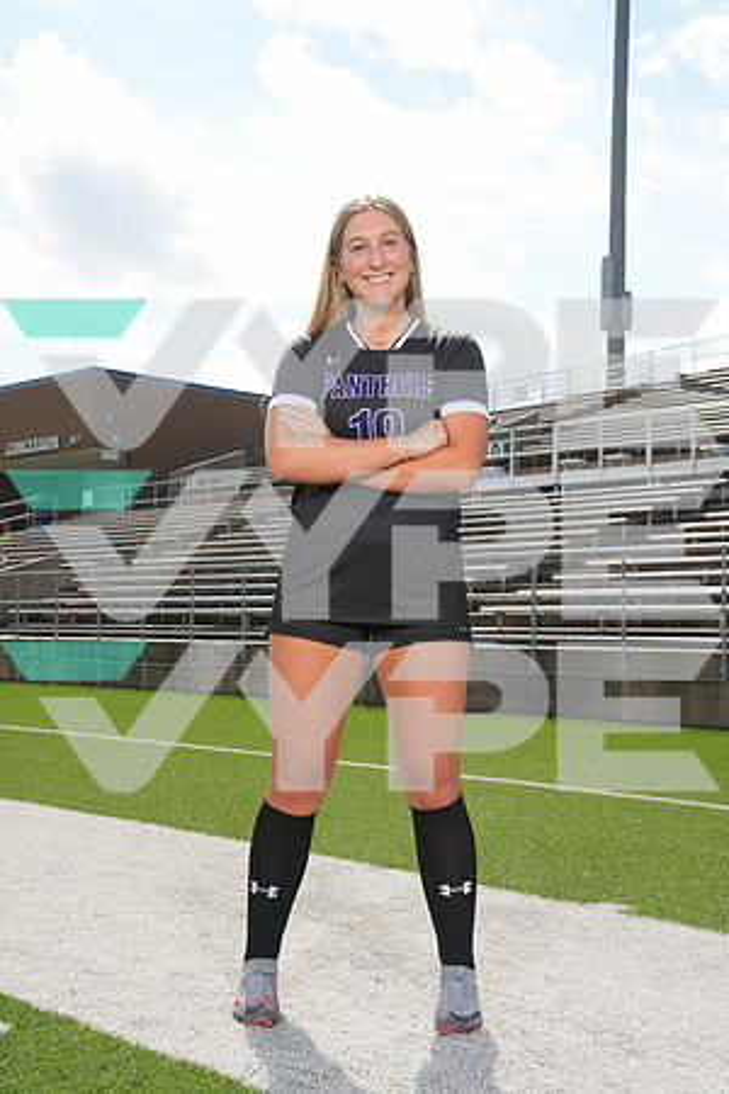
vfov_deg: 42.7
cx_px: 364
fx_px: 1397
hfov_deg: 29.2
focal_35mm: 46
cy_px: 547
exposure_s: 1/200
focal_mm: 46
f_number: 9
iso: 125
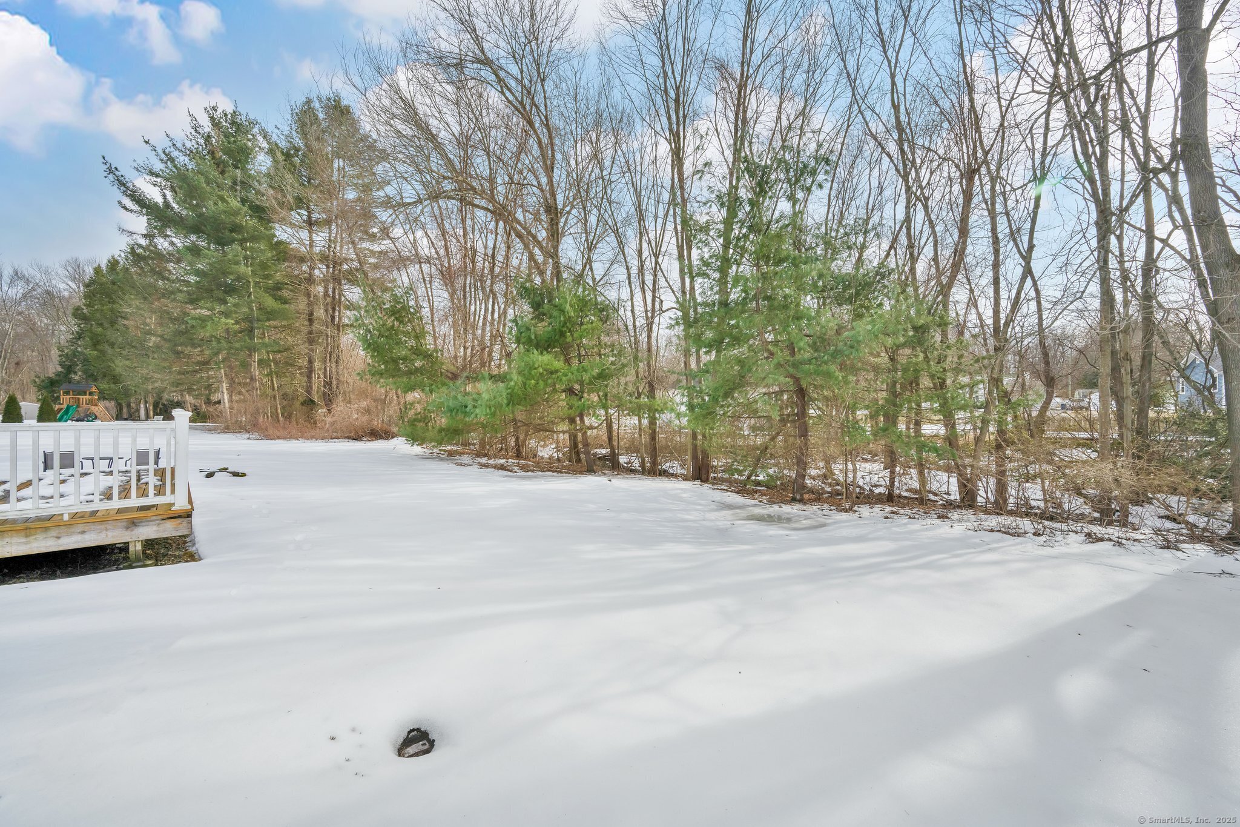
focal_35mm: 14
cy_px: 414
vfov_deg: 81.2
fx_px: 482
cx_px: 620
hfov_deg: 104.3
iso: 250
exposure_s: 1/500
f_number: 9
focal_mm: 14
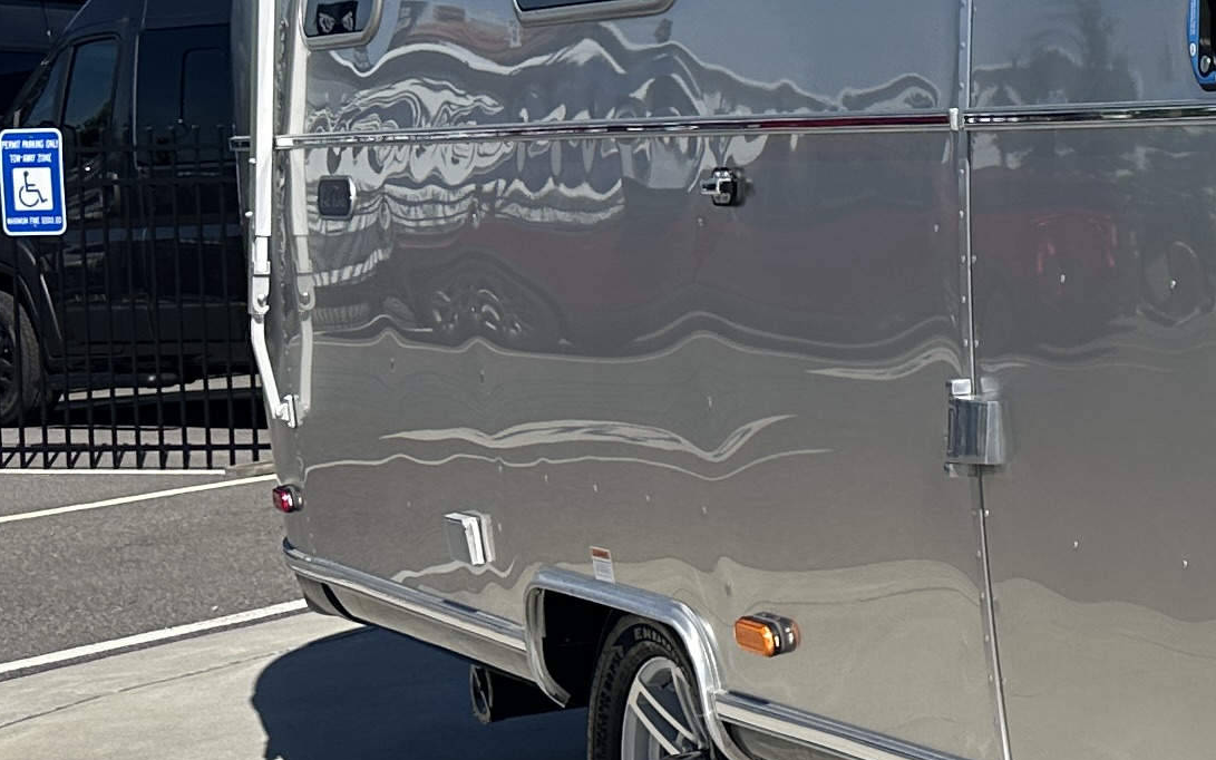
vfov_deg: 13.9
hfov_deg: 18.8
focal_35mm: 94
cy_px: 312
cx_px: 1957
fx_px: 3115
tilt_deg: -2.0
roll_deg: -0.3
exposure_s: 1/6211
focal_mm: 6.86
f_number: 1.78
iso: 80
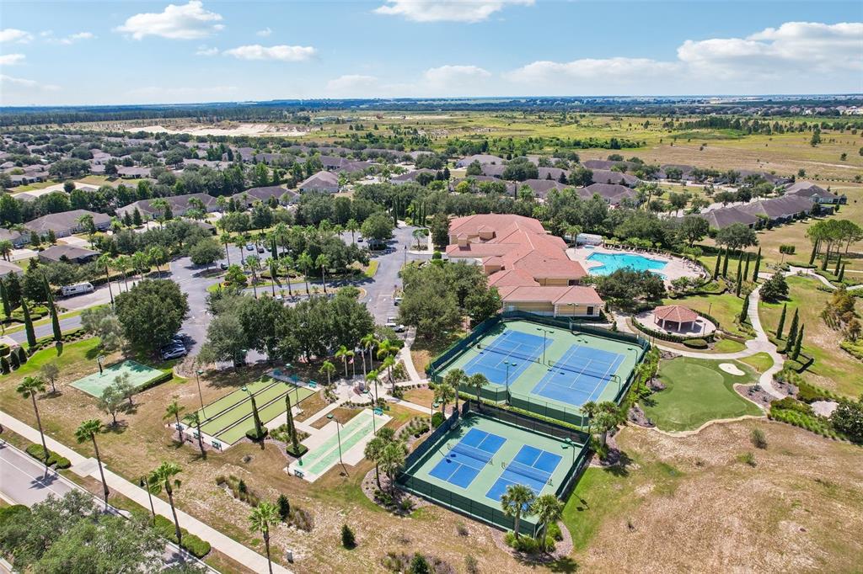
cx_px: 432
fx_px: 527
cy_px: 287
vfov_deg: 57.2
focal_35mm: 22
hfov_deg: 78.6
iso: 140
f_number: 2.8
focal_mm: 8.4
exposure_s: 1/3000
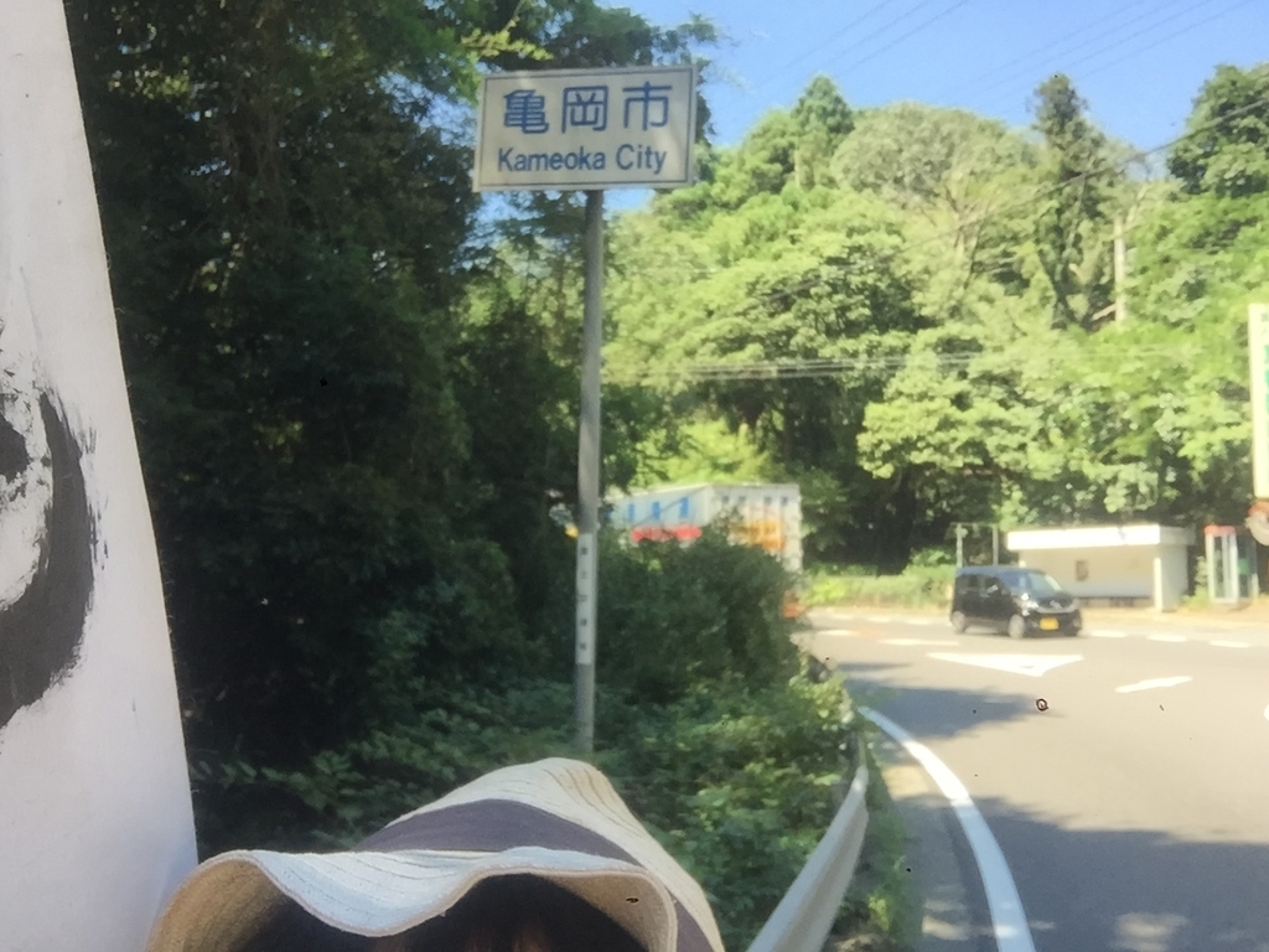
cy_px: 476
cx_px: 634
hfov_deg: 58.4
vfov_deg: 45.4
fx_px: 1136
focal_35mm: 31
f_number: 2.2
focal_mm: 2.65
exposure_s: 1/183
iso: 32
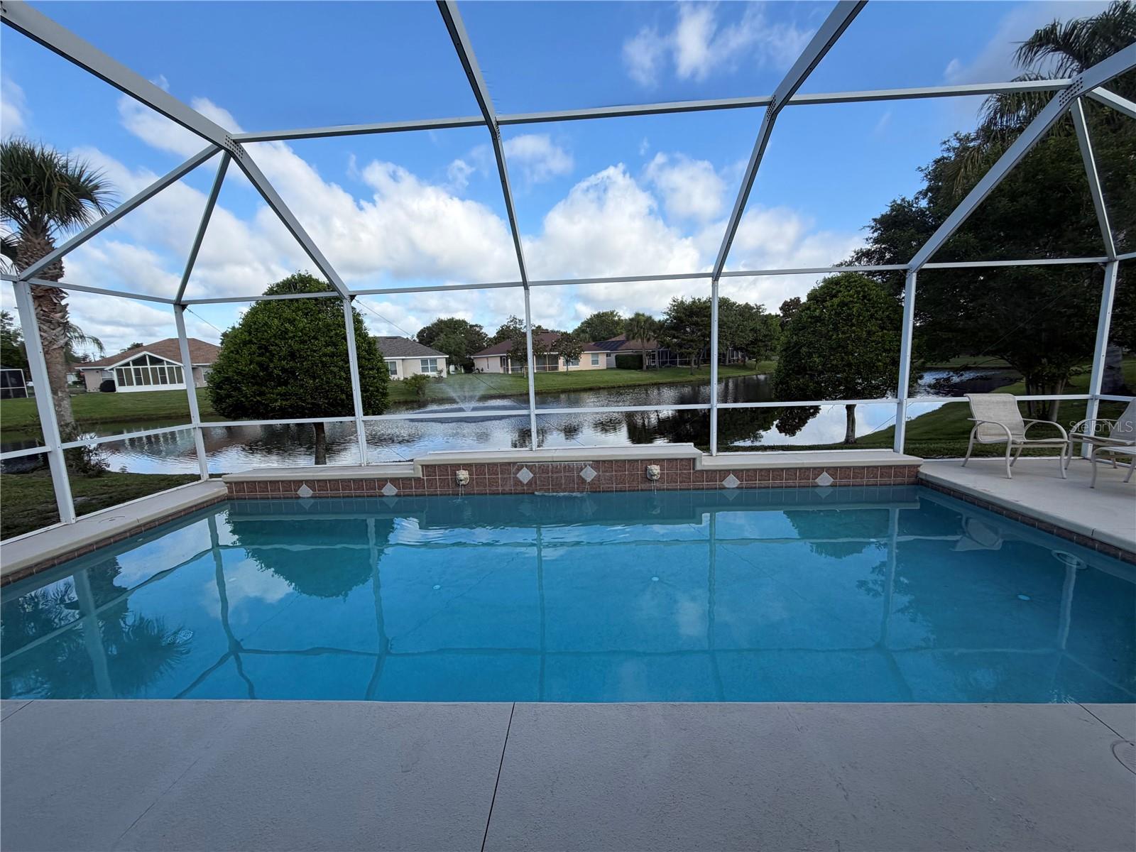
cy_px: 426
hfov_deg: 102.1
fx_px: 459
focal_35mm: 14
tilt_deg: -9.2
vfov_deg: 85.7
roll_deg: +2.3
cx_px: 568
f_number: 2.2
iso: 40
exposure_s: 1/502
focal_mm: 2.22
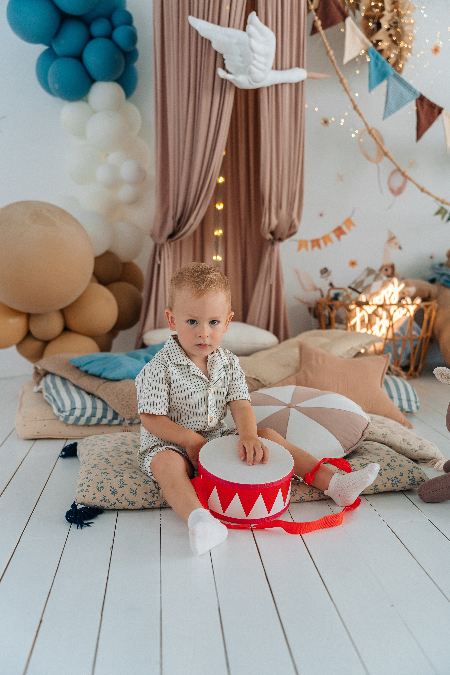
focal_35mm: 41
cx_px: 225
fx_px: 769
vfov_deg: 47.4
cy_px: 338
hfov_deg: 32.6
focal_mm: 41
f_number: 2.8
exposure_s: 1/320
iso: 320
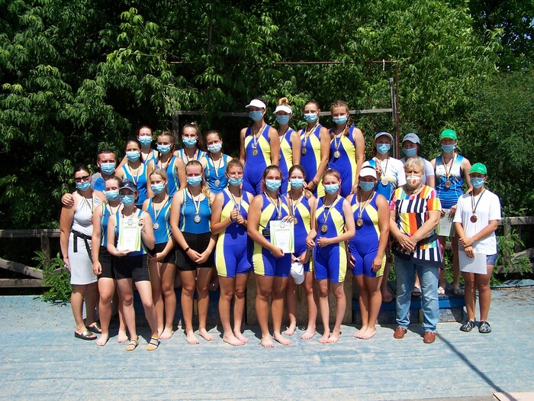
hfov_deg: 49.0
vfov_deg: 37.7
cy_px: 200
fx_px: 586
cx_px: 267
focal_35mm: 38
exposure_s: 1/1000
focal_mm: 6.3
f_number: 4
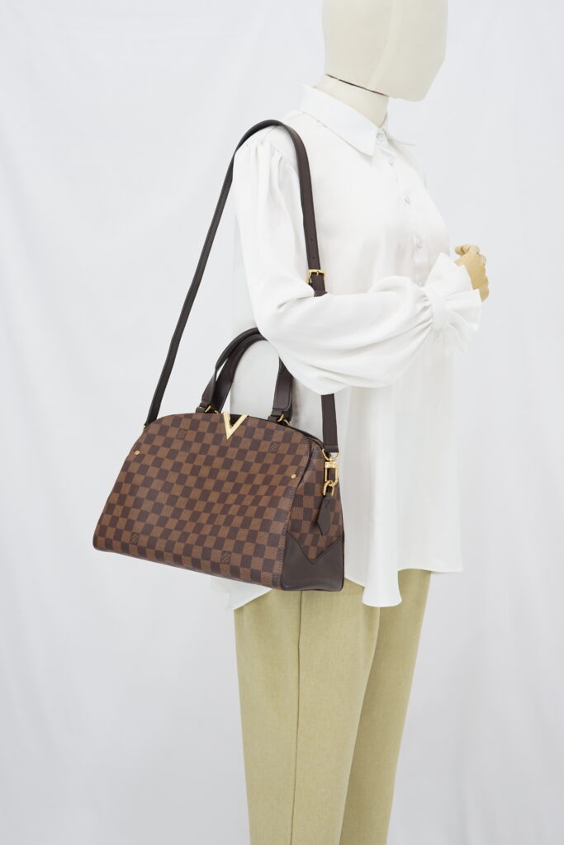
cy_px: 422
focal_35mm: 50
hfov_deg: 27.0
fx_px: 1175
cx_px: 282
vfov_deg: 39.6
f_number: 6.3
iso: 640
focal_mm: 50
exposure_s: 1/8
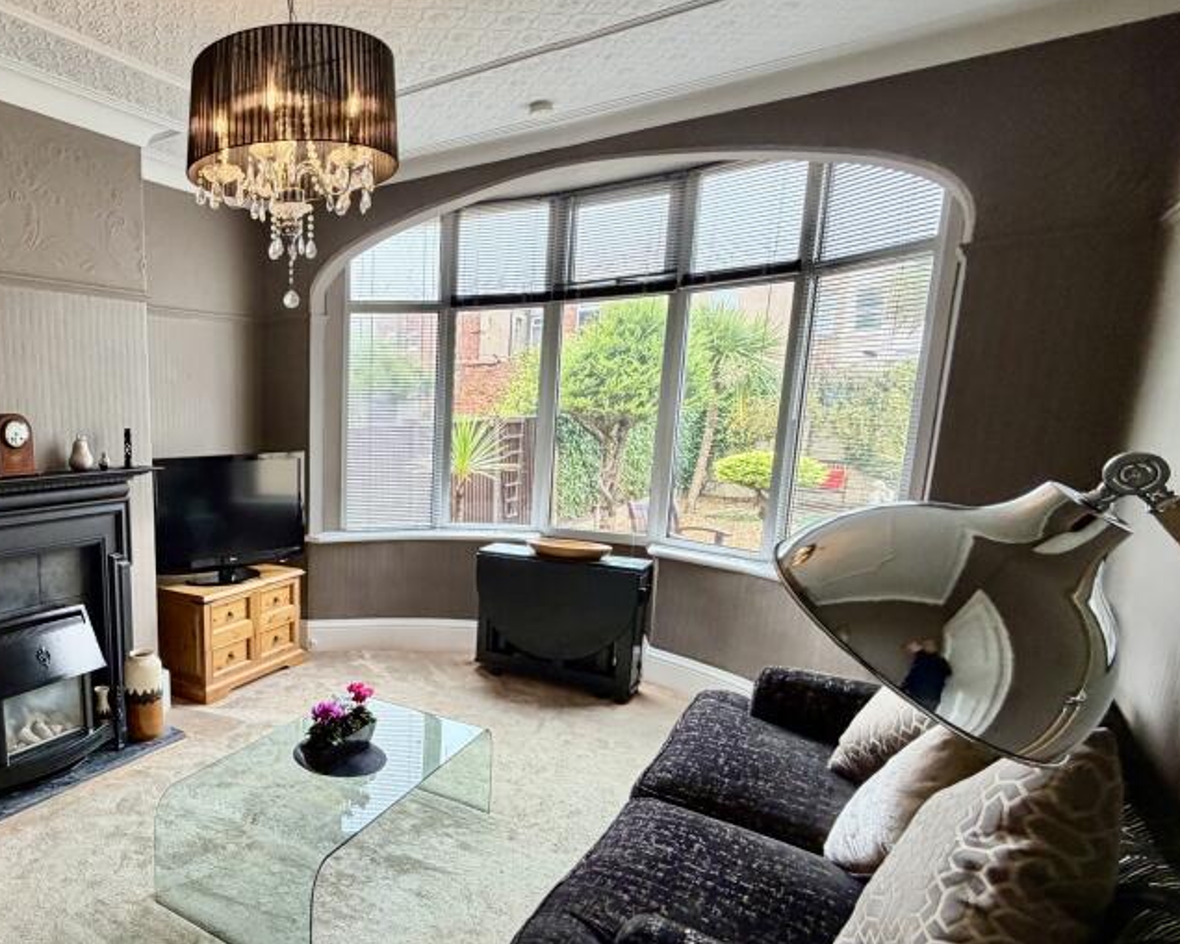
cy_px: 547
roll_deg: +1.3
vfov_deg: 62.8
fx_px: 768
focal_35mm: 22
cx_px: 243
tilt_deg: -11.2
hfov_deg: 68.2
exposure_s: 1/100
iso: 200
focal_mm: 2.22
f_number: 2.2
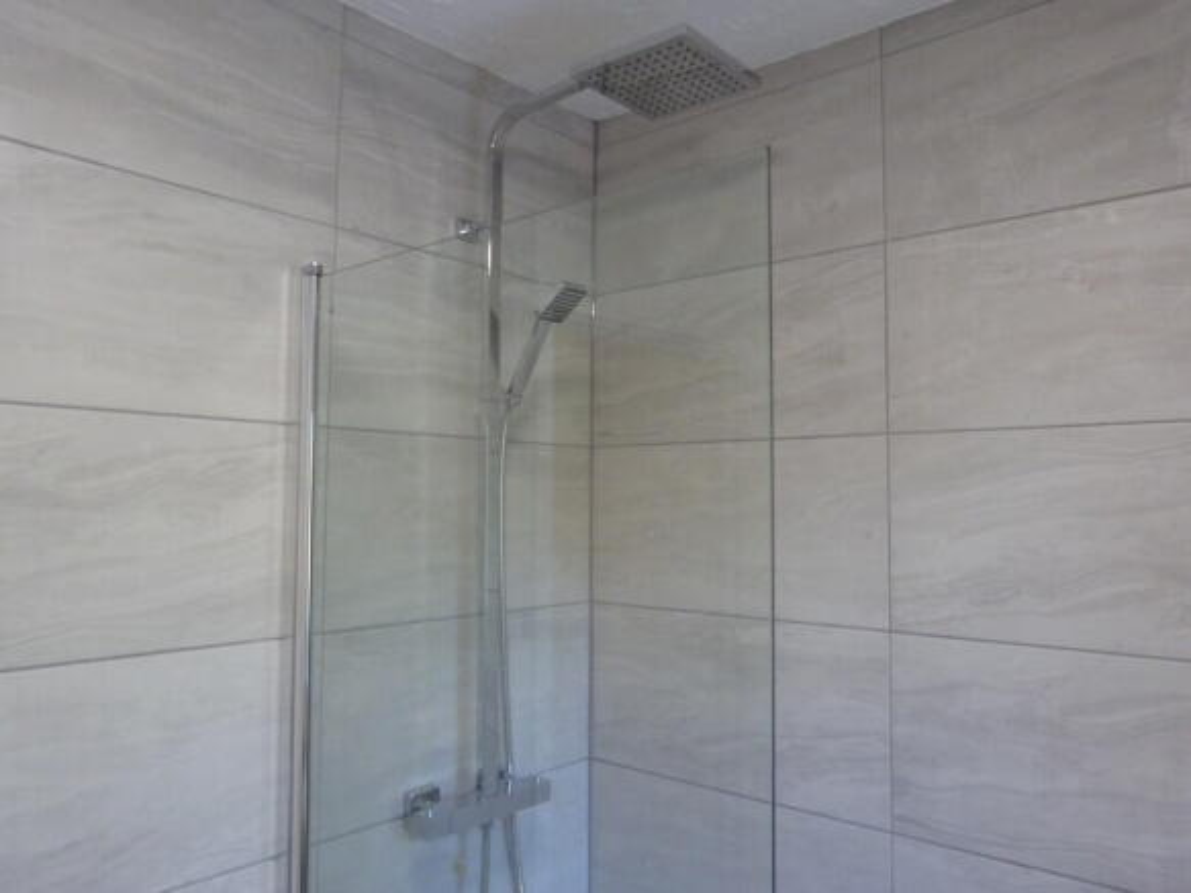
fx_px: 860
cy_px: 446
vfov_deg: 54.9
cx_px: 596
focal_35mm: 25
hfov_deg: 69.4
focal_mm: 4.5
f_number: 2.8
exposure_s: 1/60
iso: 320
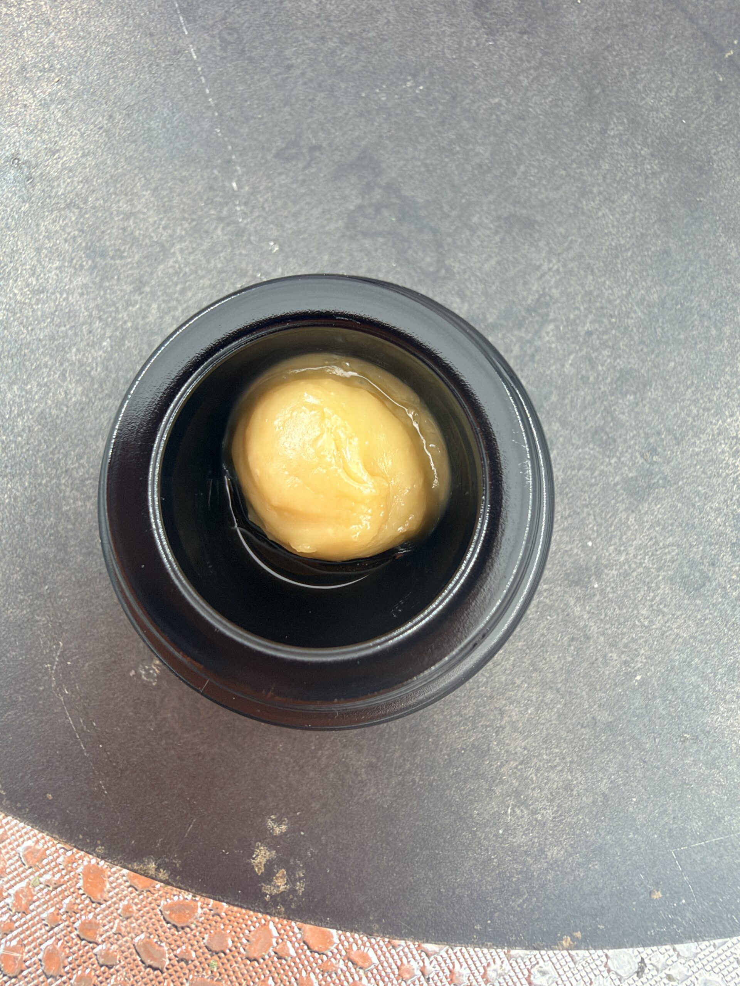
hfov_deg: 54.9
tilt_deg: -83.9
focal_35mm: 25
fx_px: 713
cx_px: 370
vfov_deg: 69.4
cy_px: 493
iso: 64
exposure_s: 1/121
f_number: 2.2
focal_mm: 2.22
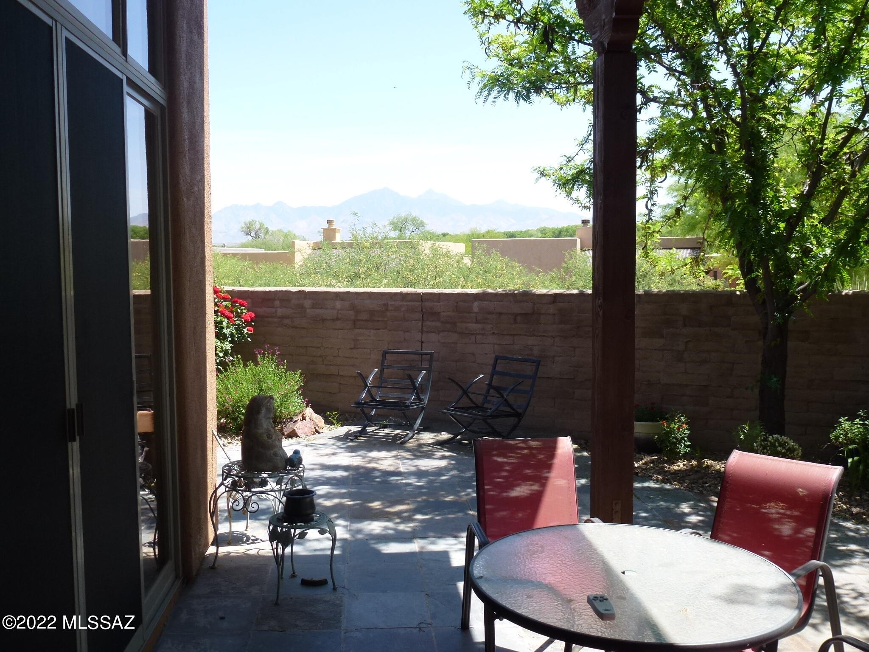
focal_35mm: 30
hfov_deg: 60.0
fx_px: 753
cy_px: 326
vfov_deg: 46.8
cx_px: 434
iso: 100
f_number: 3.5
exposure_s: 1/400
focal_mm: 5.4
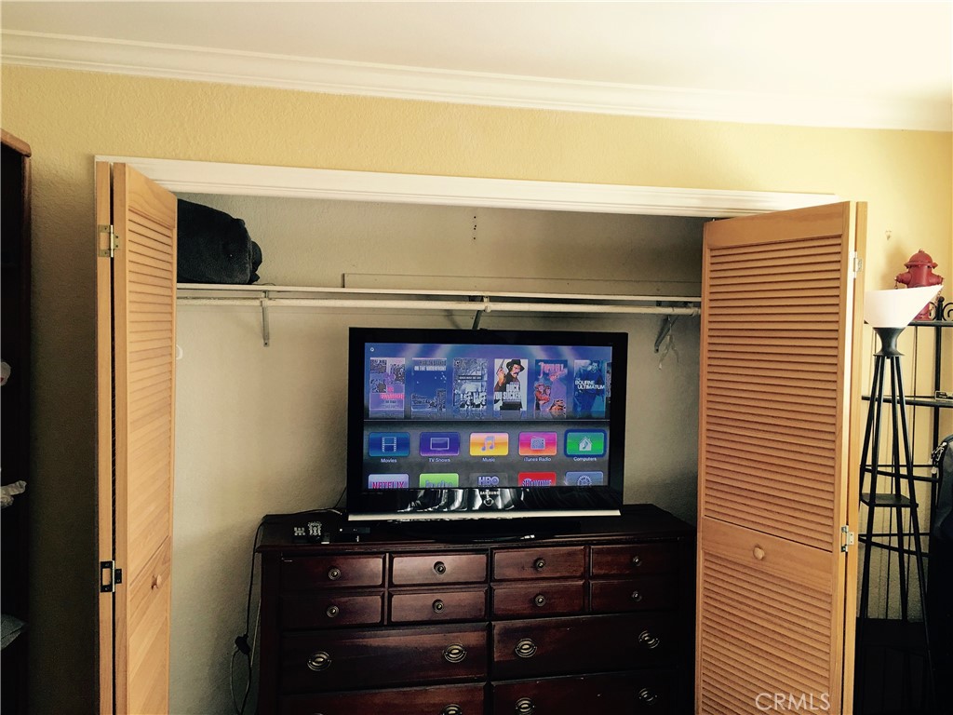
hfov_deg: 61.7
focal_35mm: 29
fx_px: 798
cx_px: 476
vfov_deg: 48.2
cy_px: 358
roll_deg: -1.8
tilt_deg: -1.9
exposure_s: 1/30
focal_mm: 4.15
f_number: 2.2
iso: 25
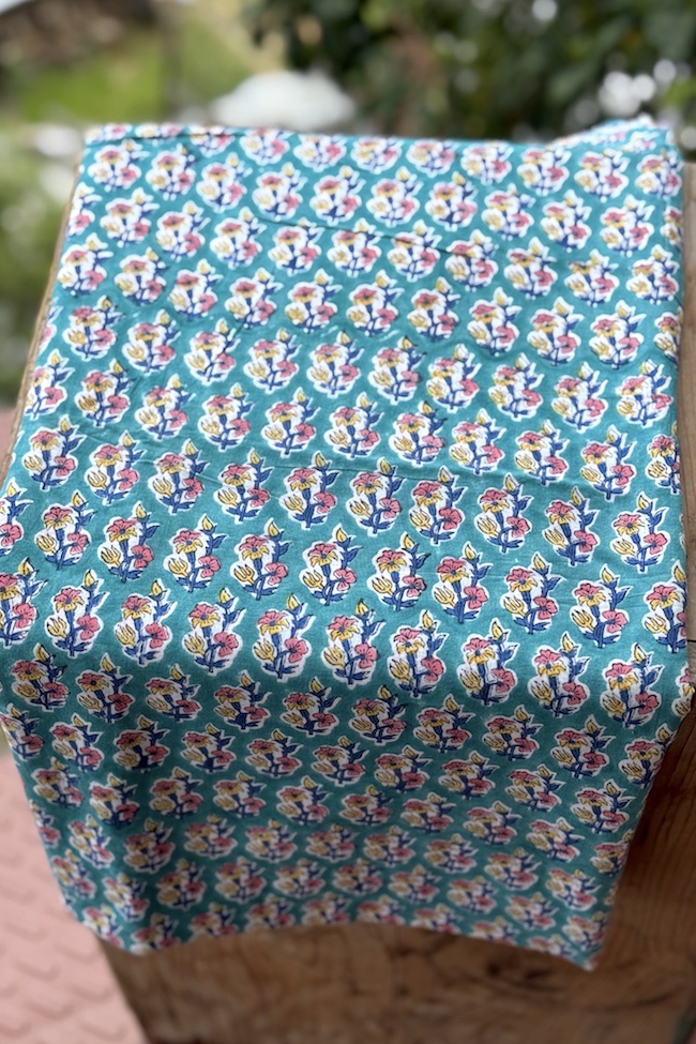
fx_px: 1479
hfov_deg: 26.5
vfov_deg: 38.9
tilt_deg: -54.5
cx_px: 341
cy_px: 512
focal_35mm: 51
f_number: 1.78
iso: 64
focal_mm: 6.76
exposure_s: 1/854
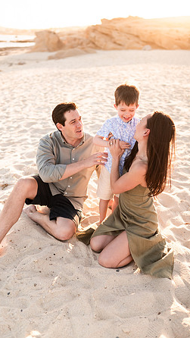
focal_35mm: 37
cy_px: 168
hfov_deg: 32.0
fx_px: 331
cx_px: 83
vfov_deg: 54.0
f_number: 1.8
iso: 100
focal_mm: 35
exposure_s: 1/2500
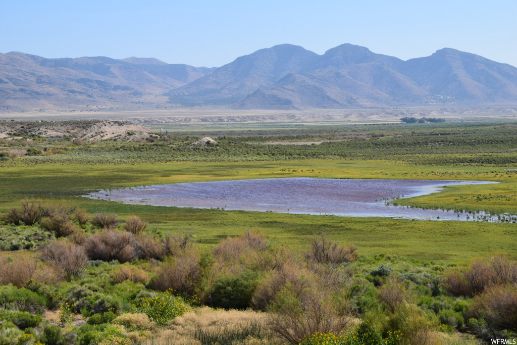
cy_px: 172
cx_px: 258
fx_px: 1551
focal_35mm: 108
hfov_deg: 18.9
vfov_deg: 12.7
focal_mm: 72
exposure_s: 1/500
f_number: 11
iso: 360
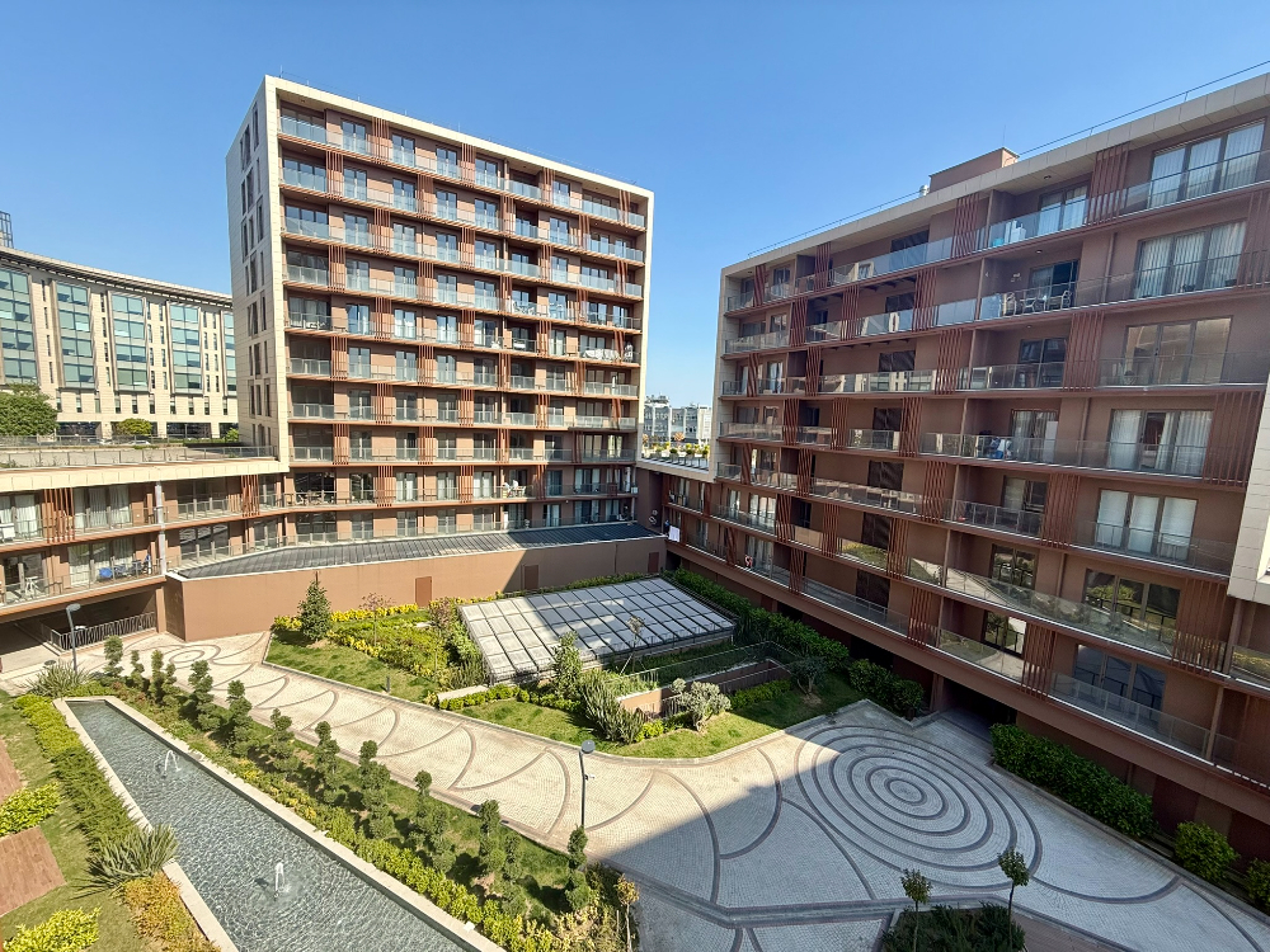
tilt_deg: -6.8
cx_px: 635
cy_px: 476
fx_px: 514
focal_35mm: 14
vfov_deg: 85.7
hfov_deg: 102.1
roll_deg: -3.1
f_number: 2.2
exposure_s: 1/841
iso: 50
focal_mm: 2.22
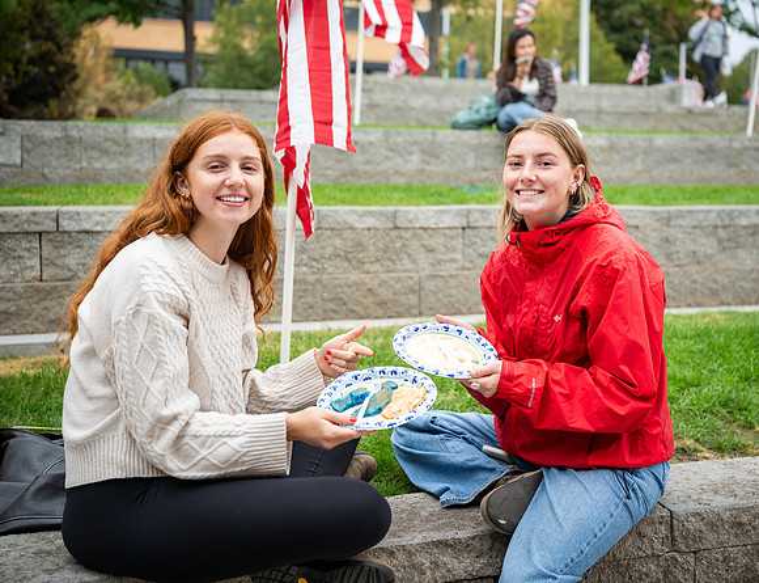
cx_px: 424
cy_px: 273
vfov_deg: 30.8
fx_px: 1058
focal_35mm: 48
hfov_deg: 39.4
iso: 200
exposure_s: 1/500
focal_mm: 41
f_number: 2.8
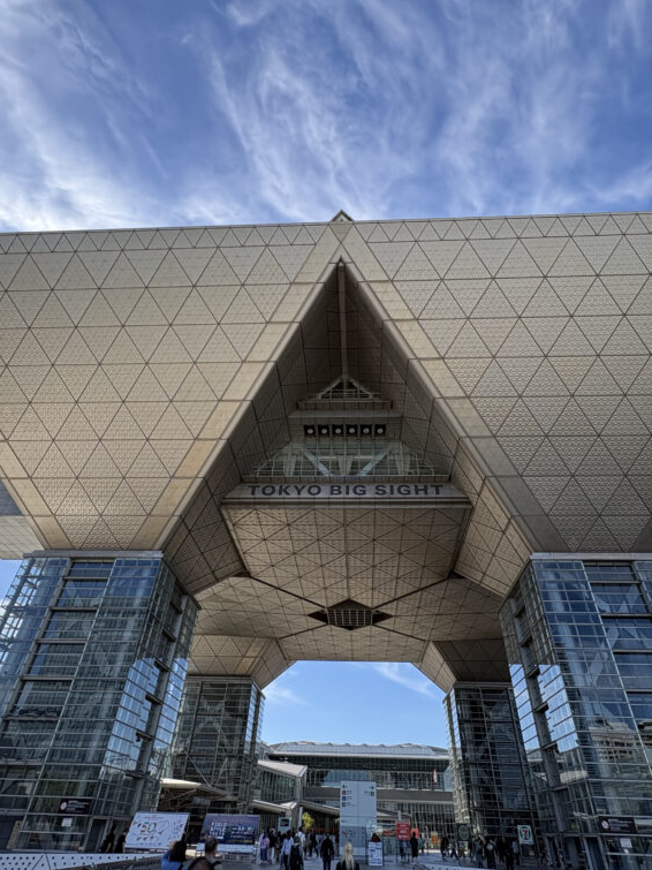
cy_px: 441
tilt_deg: +41.0
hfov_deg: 68.7
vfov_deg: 84.7
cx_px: 334
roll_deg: -1.8
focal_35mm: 19
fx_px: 477
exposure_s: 1/529
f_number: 2.2
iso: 50
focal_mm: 2.22
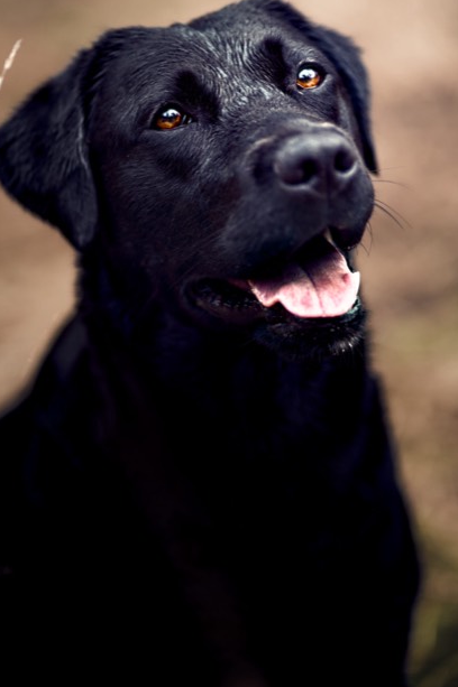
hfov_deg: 12.3
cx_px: 204
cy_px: 309
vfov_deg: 18.4
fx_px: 2120
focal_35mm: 111
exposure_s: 1/200
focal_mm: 85
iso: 50
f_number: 2
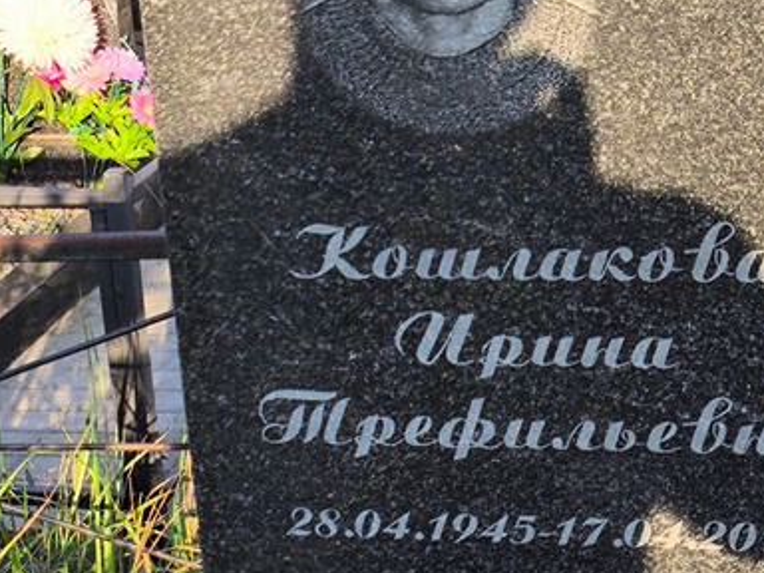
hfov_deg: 18.9
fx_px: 2295
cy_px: 422
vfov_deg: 14.2
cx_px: 441
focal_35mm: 104
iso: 50
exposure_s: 1/590
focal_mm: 4.71
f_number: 1.7
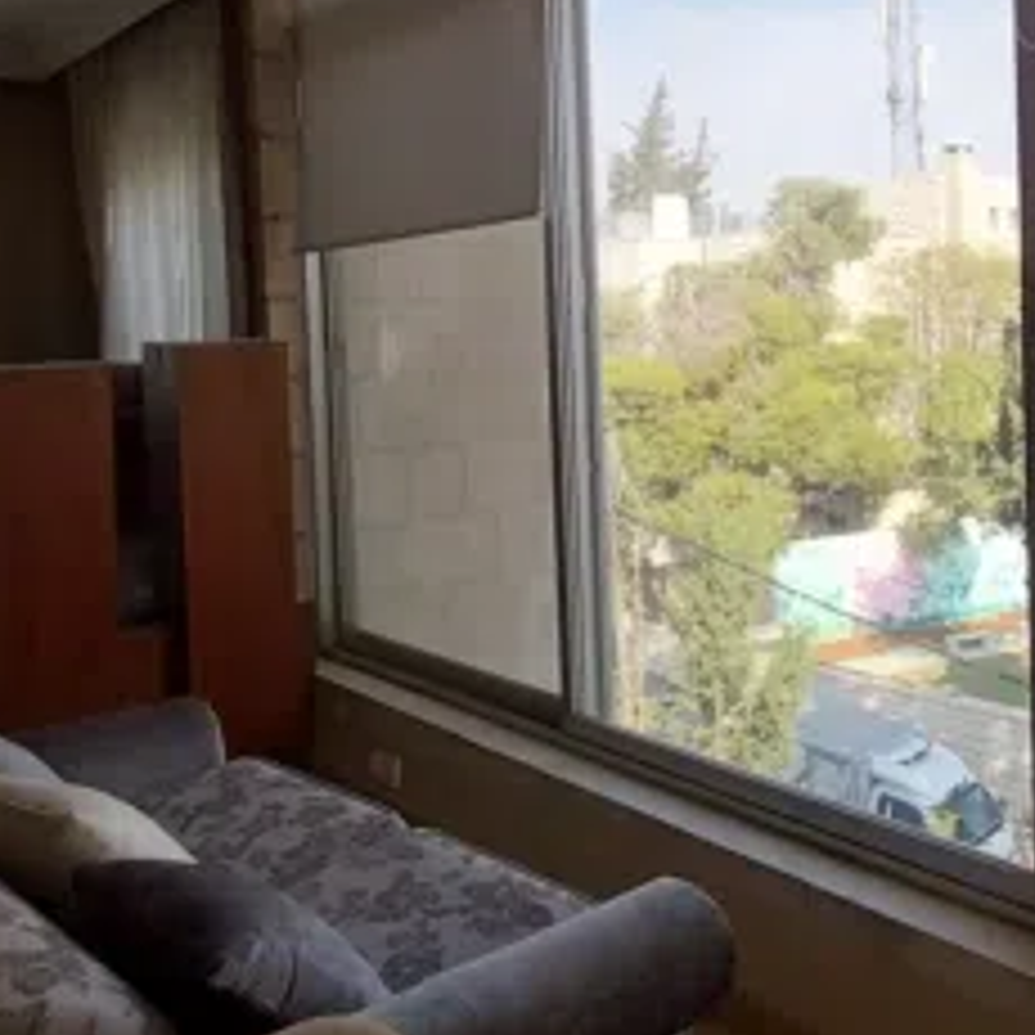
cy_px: 362
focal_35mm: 35
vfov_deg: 46.6
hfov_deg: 44.6
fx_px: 1184
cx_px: 846
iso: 64
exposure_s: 1/349
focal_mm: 1.3
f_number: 2.2
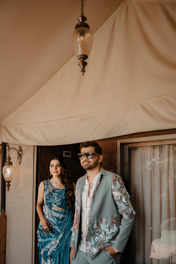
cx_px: 88
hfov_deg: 37.9
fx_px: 257
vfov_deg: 54.4
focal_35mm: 35
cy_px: 132
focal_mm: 35
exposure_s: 1/500
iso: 200
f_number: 1.4
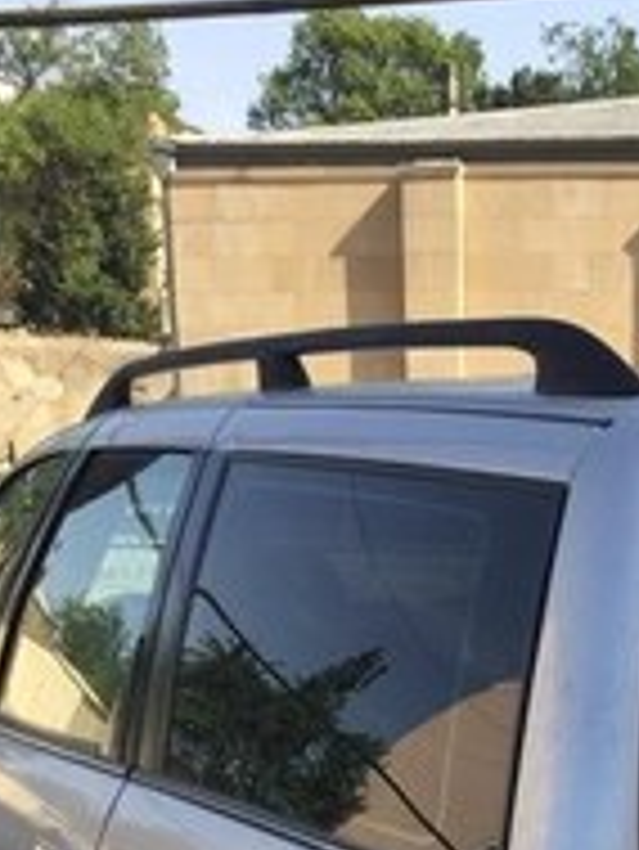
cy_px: 976
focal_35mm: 76
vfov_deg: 23.7
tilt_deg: -16.2
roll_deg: -1.0
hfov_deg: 19.1
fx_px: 1868
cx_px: 549
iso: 32
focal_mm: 4.15
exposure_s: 1/824
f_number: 2.2
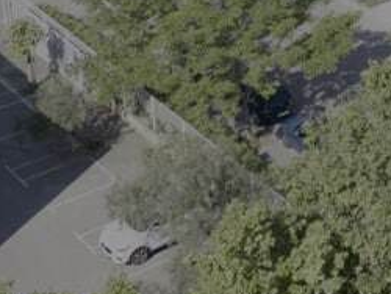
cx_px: 597
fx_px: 1560
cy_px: -239
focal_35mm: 138
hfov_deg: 13.4
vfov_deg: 10.2
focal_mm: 6.72
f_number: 1.7
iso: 120
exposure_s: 1/4000
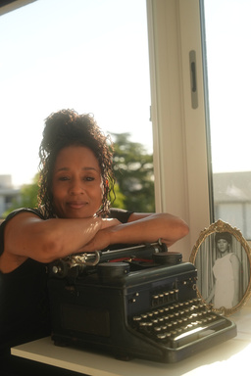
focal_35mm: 50
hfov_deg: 27.0
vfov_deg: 39.6
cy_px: 188
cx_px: 126
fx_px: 523
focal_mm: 50
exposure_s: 1/200
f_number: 4
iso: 800
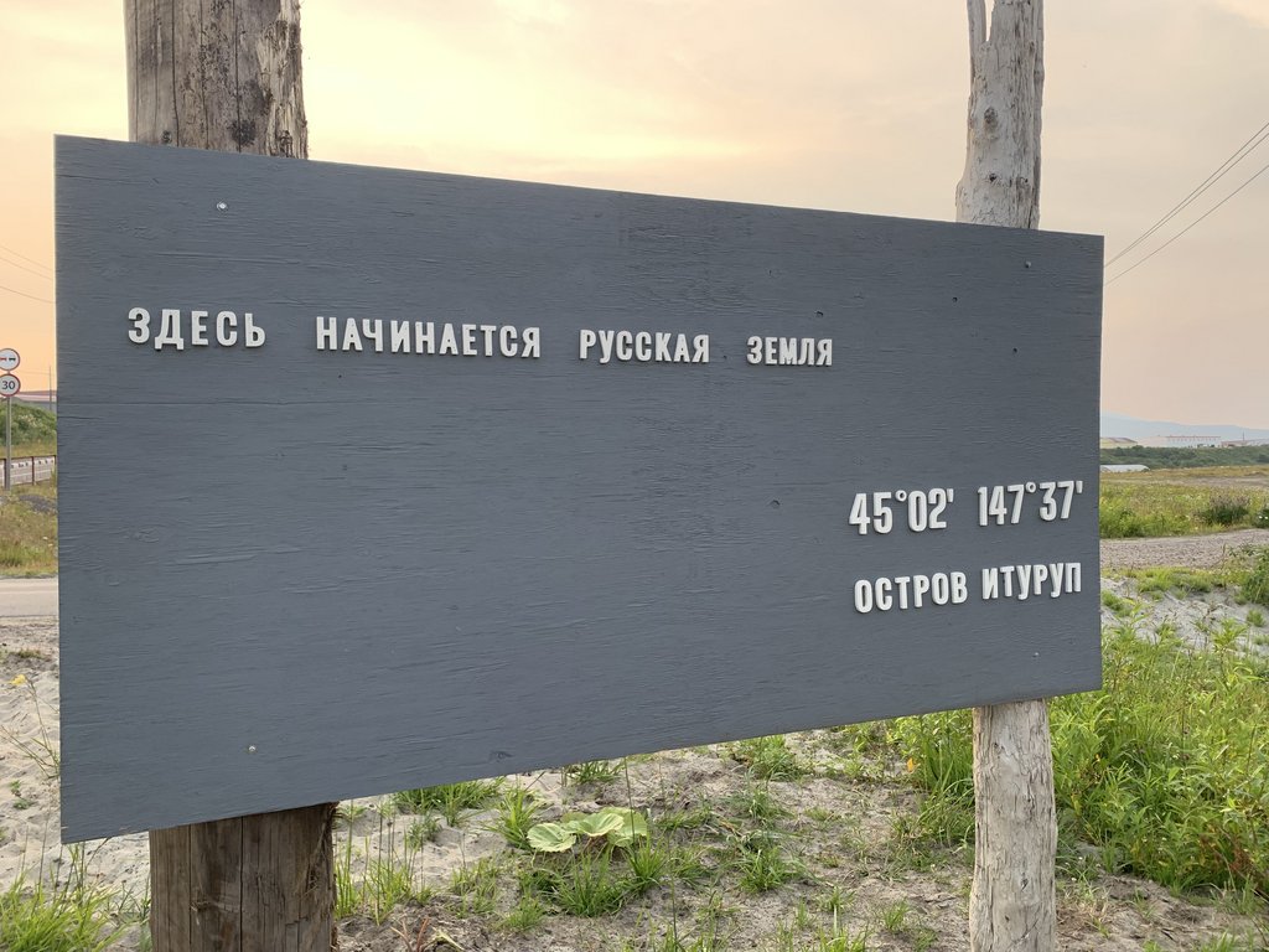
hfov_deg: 67.3
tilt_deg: +2.7
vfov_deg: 53.1
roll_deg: +2.6
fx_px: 953
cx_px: 634
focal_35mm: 26
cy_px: 476
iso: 25
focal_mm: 4.25
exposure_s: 1/242
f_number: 1.8
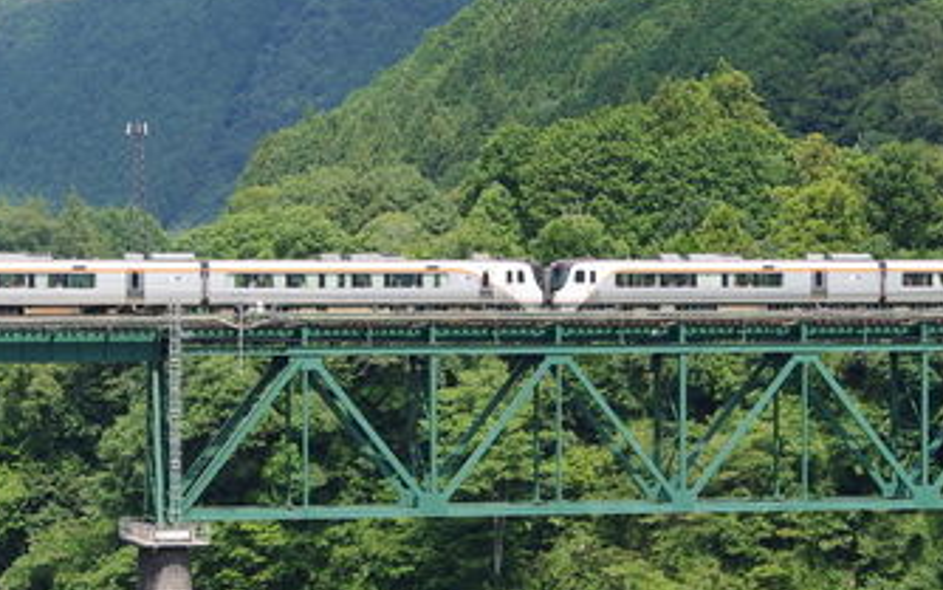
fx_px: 3445
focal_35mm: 134
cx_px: 436
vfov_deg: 9.8
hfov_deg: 15.6
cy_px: 407
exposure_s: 1/320
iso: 200
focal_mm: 36
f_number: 7.1
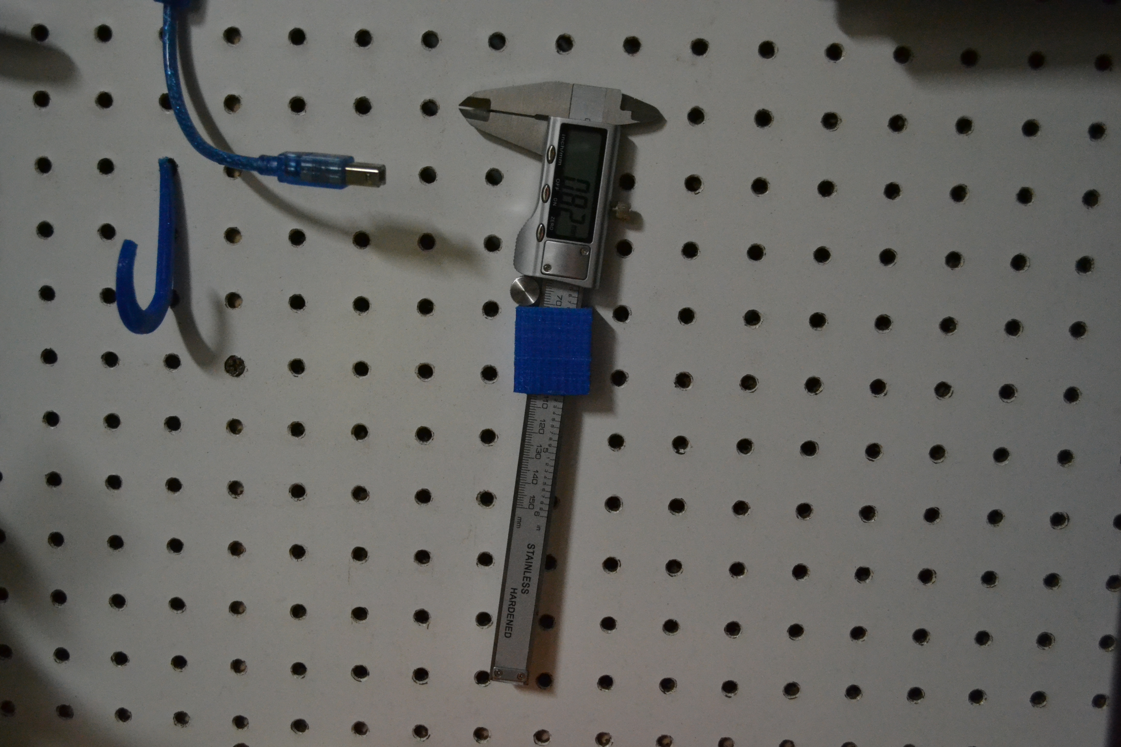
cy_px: 374
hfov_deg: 49.6
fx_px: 1214
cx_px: 560
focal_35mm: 39
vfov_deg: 34.2
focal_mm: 26
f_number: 4.2
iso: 3200
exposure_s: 1/40
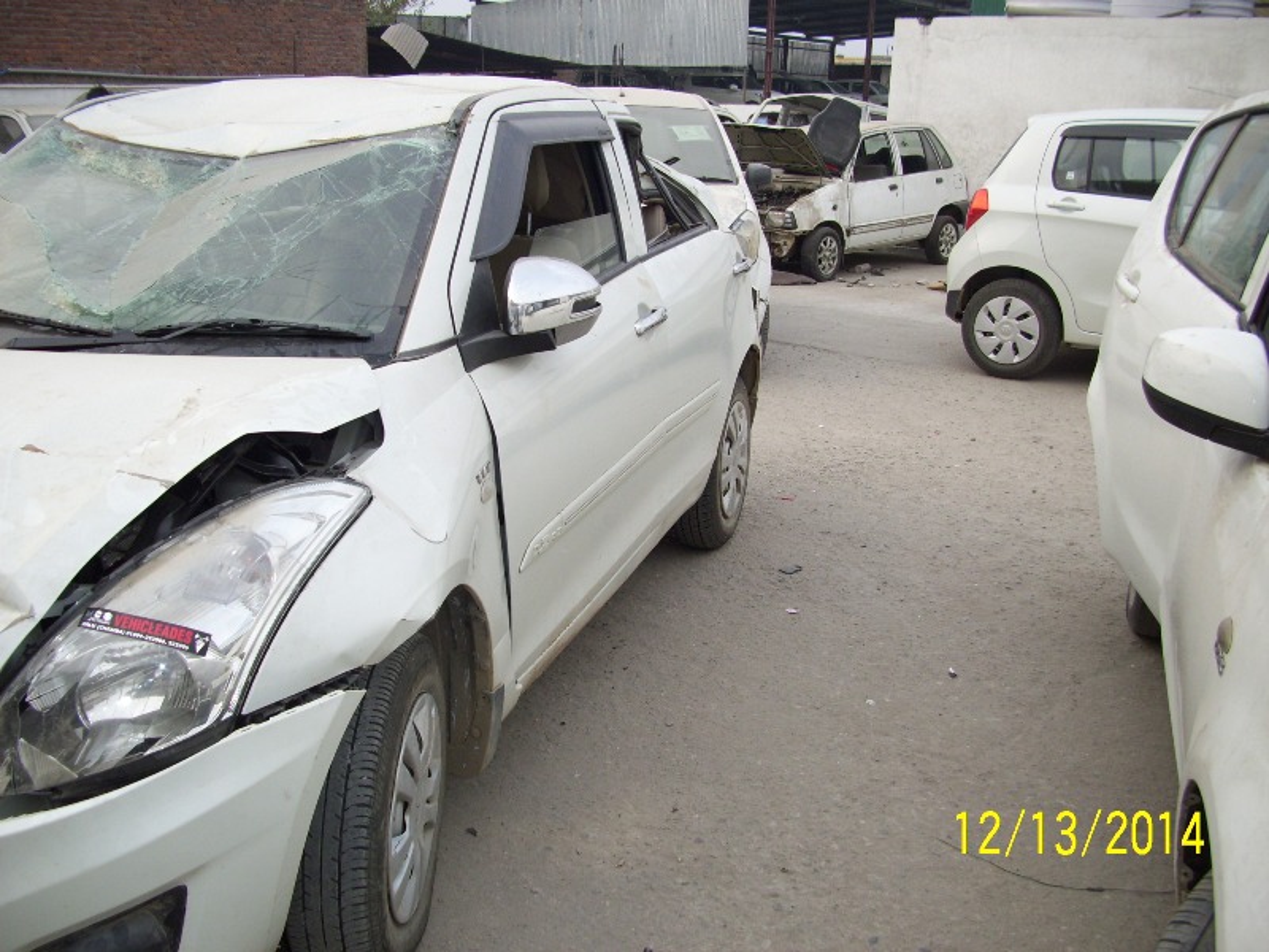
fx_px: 1246
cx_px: 634
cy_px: 476
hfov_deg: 54.0
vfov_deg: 41.8
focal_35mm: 34
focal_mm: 5.7
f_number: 2.9
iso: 80
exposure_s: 1/160
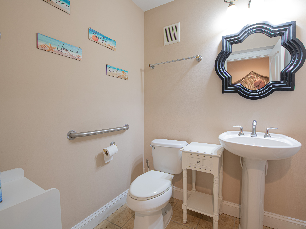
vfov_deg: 79.1
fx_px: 139
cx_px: 164
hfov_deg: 95.3
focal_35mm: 16
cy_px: 115
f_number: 9
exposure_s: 1.3
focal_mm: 14
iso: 64
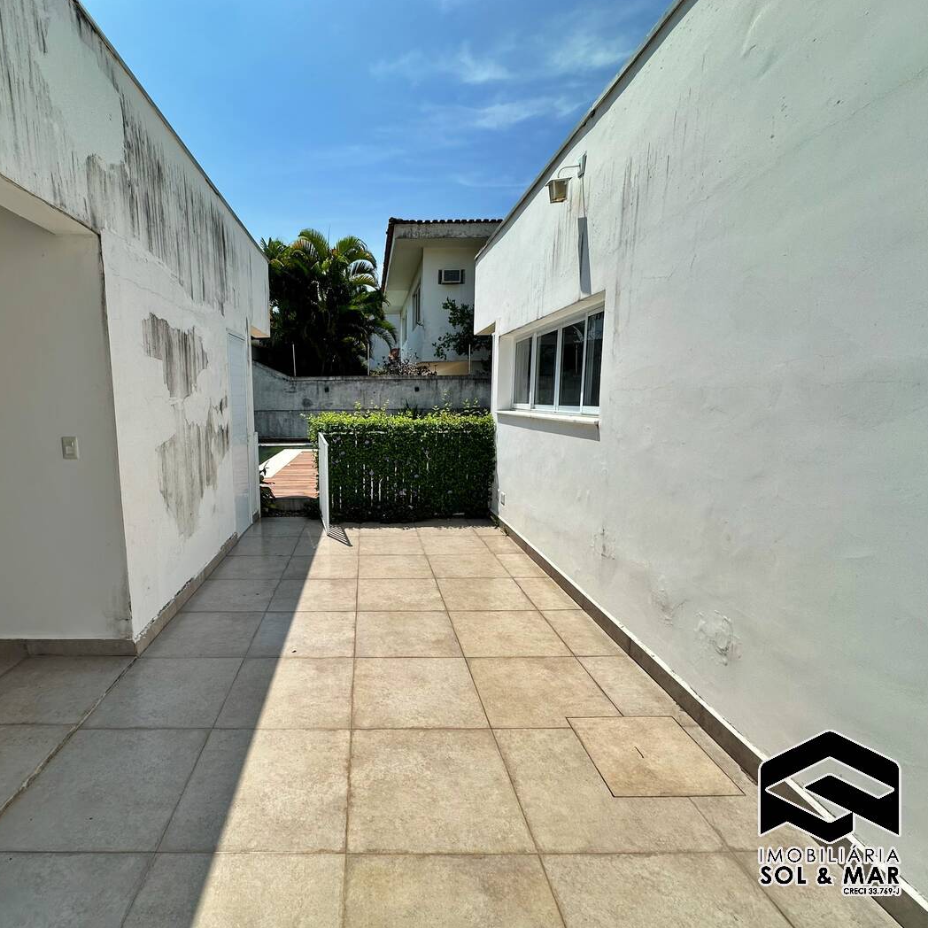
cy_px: 472
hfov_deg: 82.7
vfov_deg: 84.0
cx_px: 360
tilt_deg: -9.0
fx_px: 516
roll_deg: +0.3
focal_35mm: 17
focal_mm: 2.22
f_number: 2.2
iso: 40
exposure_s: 1/3610
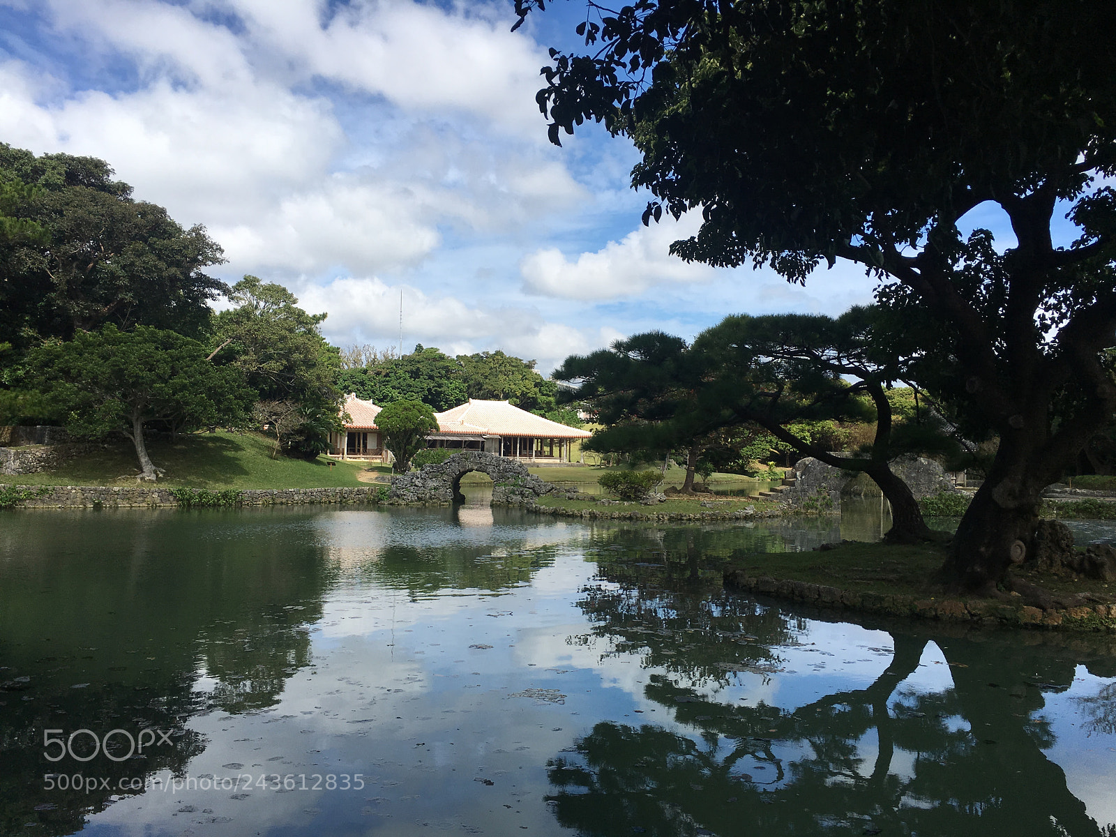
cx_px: 558
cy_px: 418
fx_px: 935
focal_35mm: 29
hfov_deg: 61.7
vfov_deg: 48.2
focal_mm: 4.15
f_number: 2.2
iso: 25
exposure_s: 1/1832
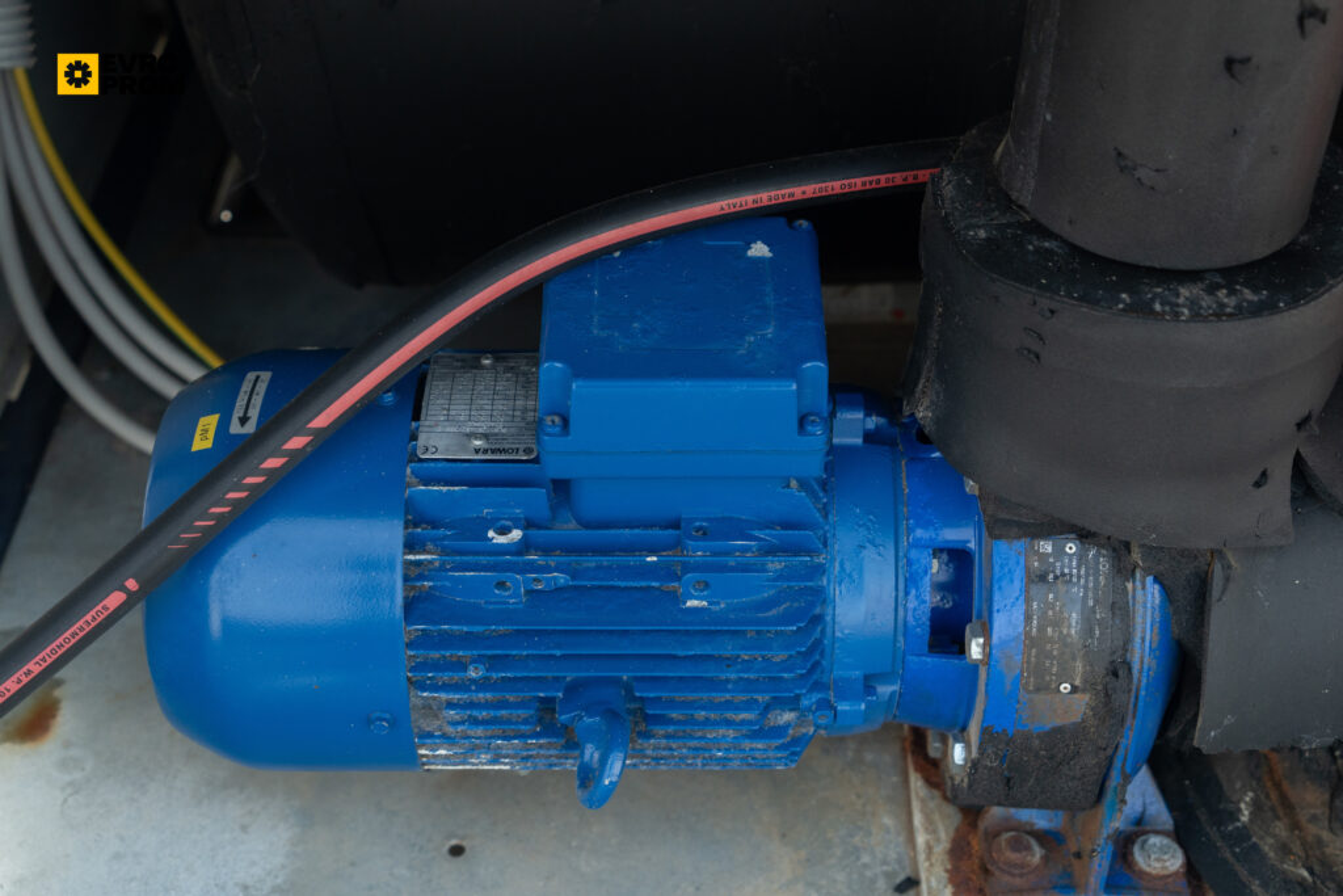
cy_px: 448
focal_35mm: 50
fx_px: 1865
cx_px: 672
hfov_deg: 39.6
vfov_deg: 27.0
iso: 640
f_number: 5
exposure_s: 1/100
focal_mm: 50
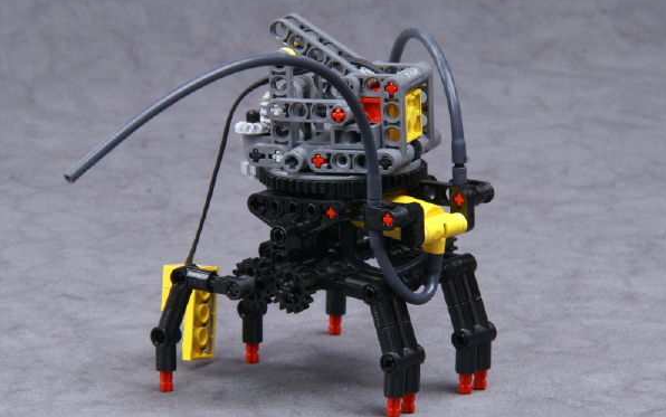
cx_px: 334
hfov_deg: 8.5
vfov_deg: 5.3
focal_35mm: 246
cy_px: 212
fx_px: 4467
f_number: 22
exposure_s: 3.2
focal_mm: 160
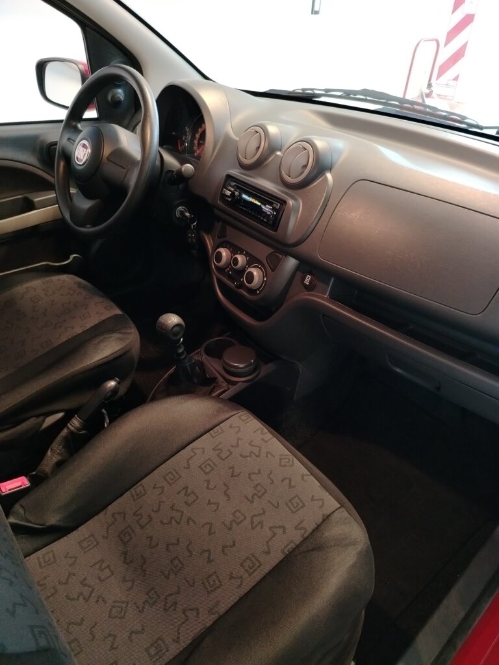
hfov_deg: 56.8
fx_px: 461
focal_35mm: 24
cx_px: 250
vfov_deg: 71.6
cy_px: 332
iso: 3041
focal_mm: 5.25
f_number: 1.75
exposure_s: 1/20
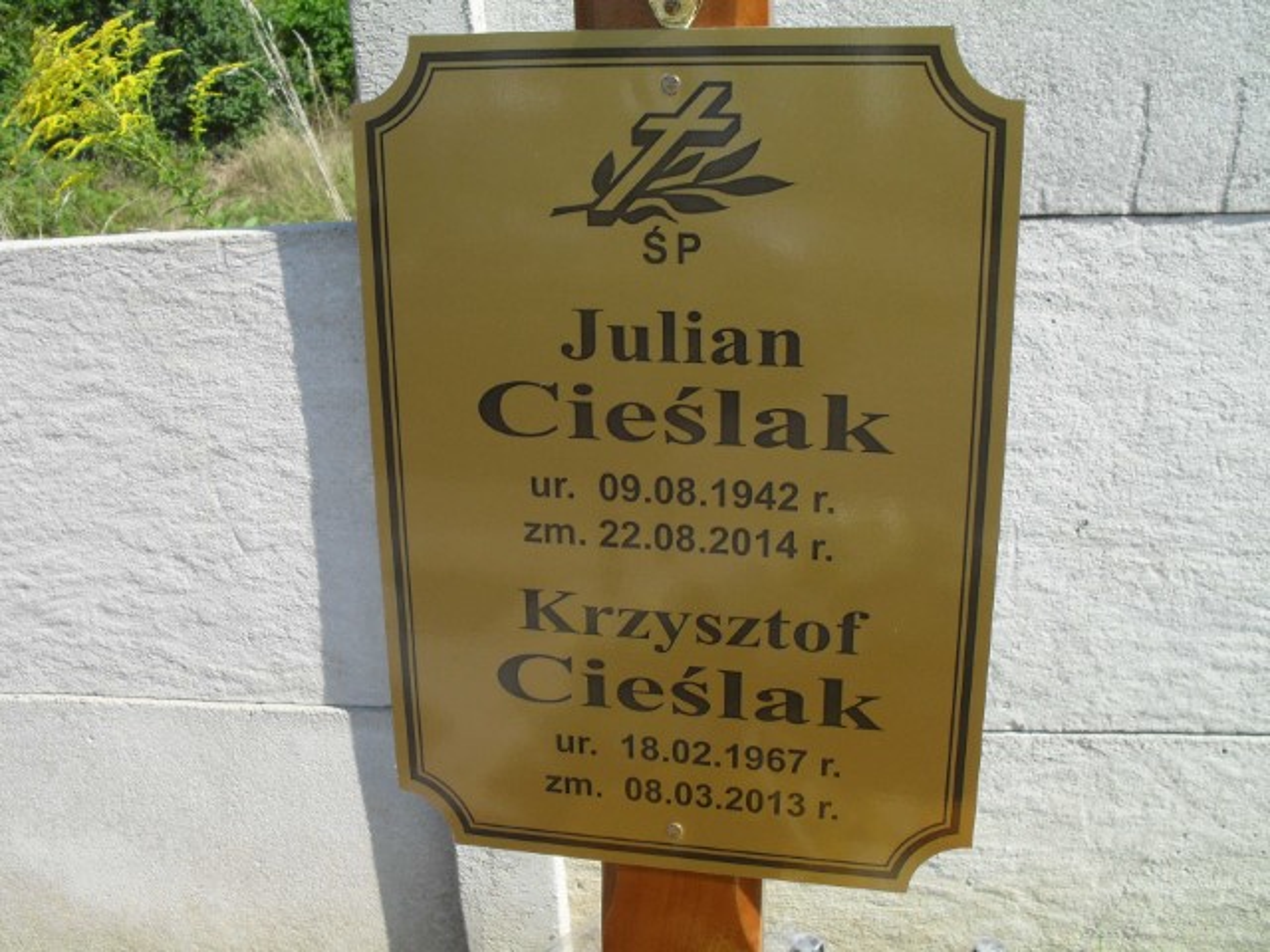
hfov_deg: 52.6
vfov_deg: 40.7
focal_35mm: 35
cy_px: 476
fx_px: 1284
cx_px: 635
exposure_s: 1/125
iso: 100
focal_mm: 6.3
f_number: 8.4
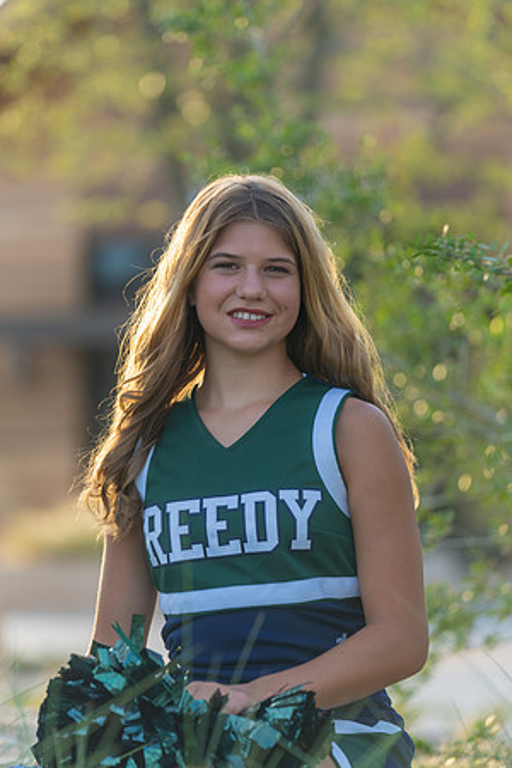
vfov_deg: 11.1
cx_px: 256
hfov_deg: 7.4
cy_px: 384
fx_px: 3968
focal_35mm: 186
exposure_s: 1/250
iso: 160
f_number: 3.5
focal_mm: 186
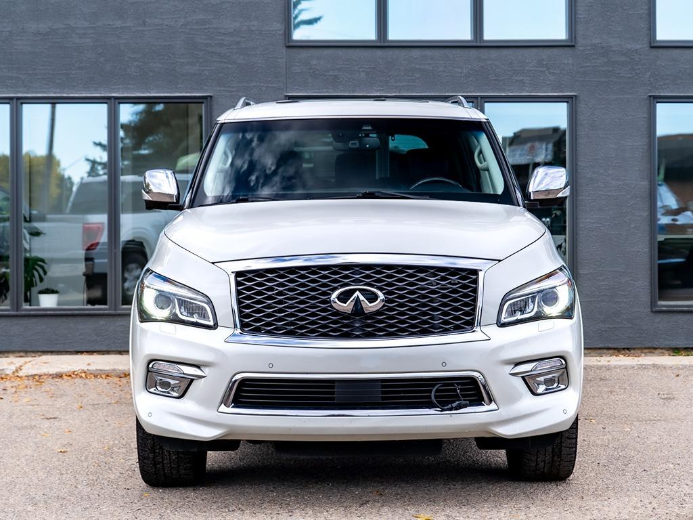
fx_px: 1540
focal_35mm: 77
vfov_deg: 19.1
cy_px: 195
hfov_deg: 25.4
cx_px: 362
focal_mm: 56
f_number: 4.5
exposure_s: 1/160
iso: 100
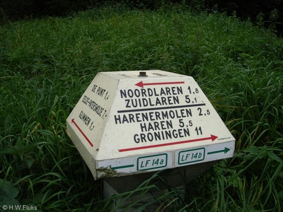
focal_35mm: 39
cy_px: 106
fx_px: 319
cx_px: 141
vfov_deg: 36.8
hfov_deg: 47.9
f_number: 4.3
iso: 50
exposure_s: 1/160
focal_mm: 6.2
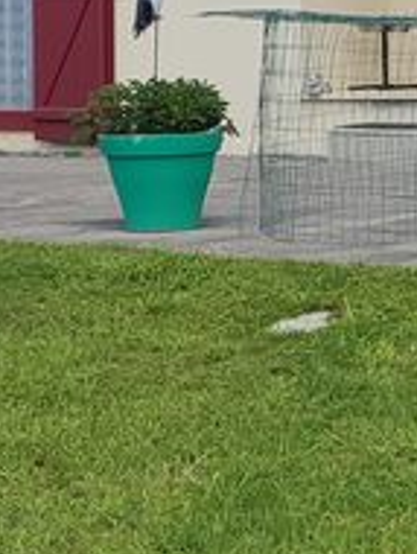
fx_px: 2019
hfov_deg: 11.4
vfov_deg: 15.5
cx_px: 601
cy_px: 90
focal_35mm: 126
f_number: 1.89
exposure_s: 1/1014
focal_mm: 5.89
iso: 50
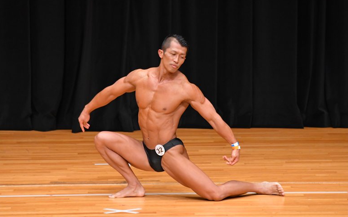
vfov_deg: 3.4
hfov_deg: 5.5
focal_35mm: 384
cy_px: 110
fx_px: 3642
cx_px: 174
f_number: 5.6
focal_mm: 250
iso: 4000
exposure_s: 1/400
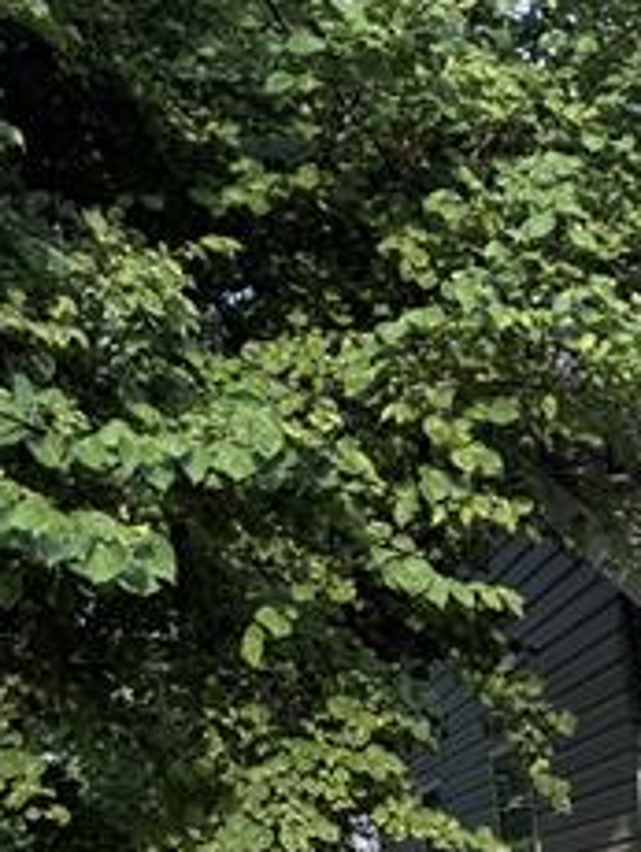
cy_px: 1297
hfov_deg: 18.2
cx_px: 548
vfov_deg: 20.6
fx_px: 1972
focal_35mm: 80
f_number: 1.78
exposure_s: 1/728
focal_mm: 6.76
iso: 80
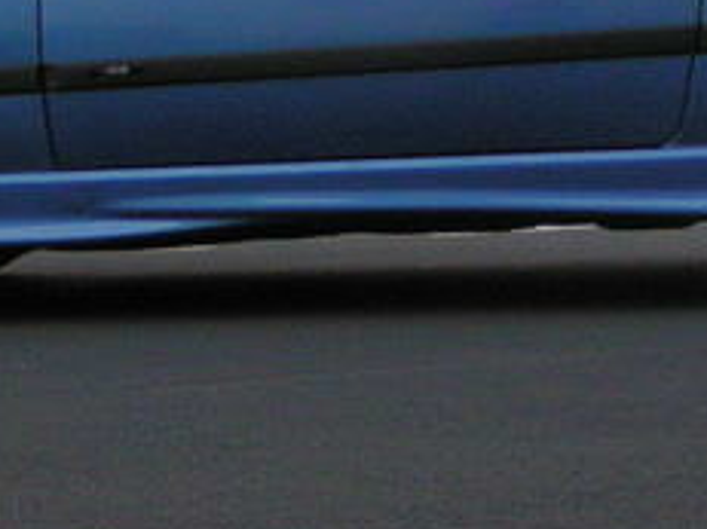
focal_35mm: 180
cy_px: 18
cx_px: 560
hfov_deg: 11.0
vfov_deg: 8.2
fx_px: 3674
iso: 125
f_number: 3.2
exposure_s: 1/50
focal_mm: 8
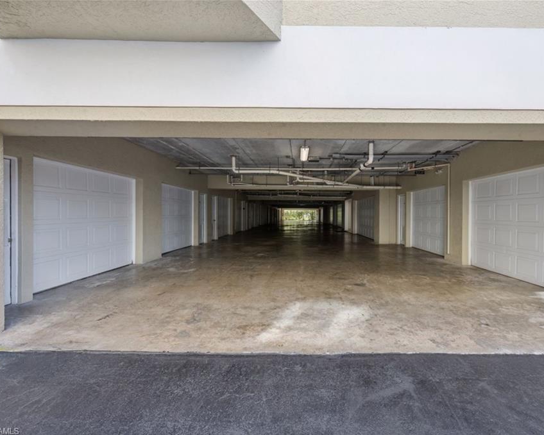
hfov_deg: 89.3
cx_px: 303
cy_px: 218
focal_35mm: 17
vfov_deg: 77.0
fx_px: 274
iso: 400
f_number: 14
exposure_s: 1/25
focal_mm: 15
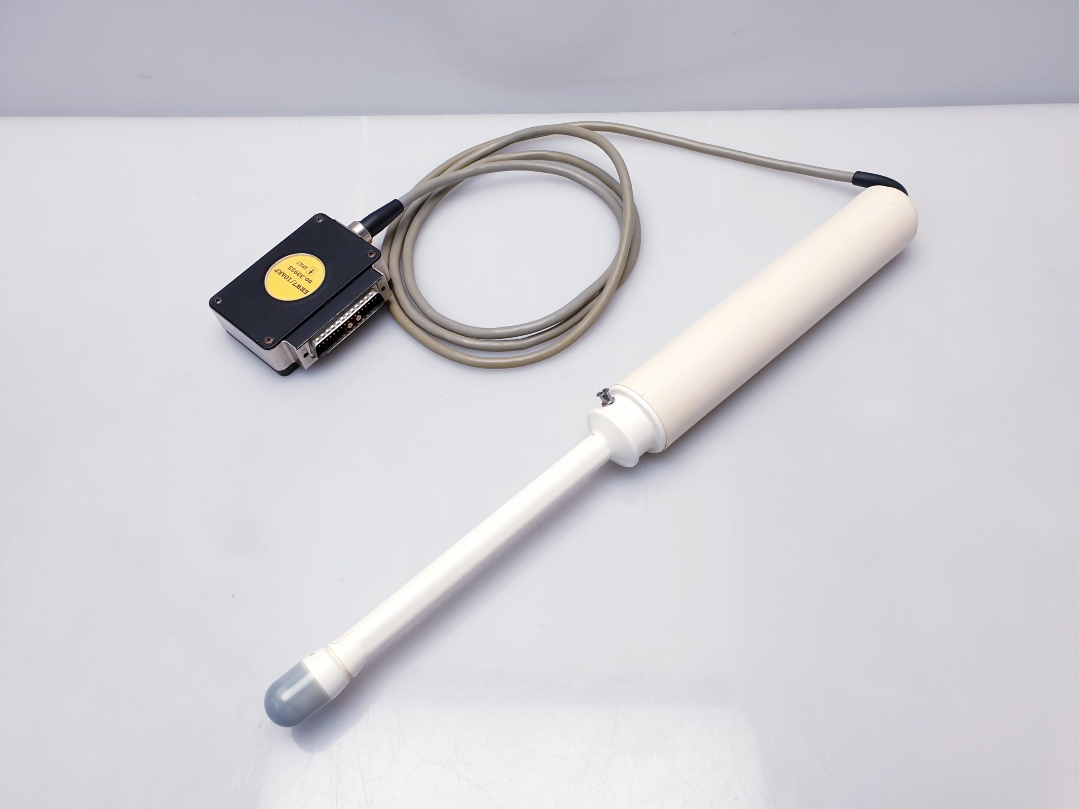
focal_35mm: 26
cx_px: 540
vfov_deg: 53.1
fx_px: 810
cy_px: 404
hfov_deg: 67.3
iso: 50
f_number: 2.4
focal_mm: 4.3
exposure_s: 1/50
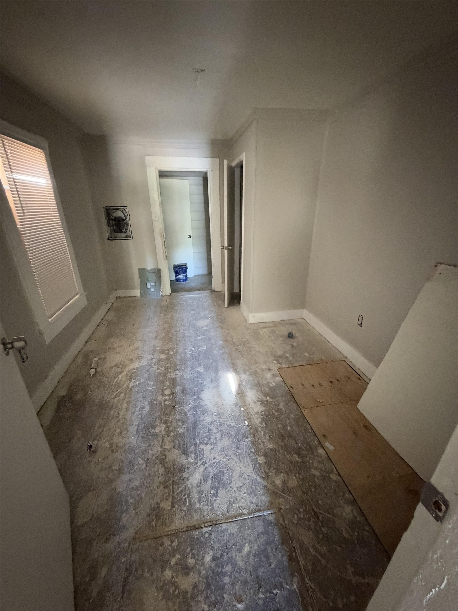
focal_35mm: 14
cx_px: 229
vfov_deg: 102.1
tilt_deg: -20.2
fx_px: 247
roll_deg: -0.4
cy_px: 306
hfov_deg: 85.7
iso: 1600
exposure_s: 1/40
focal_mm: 2.22
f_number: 2.2
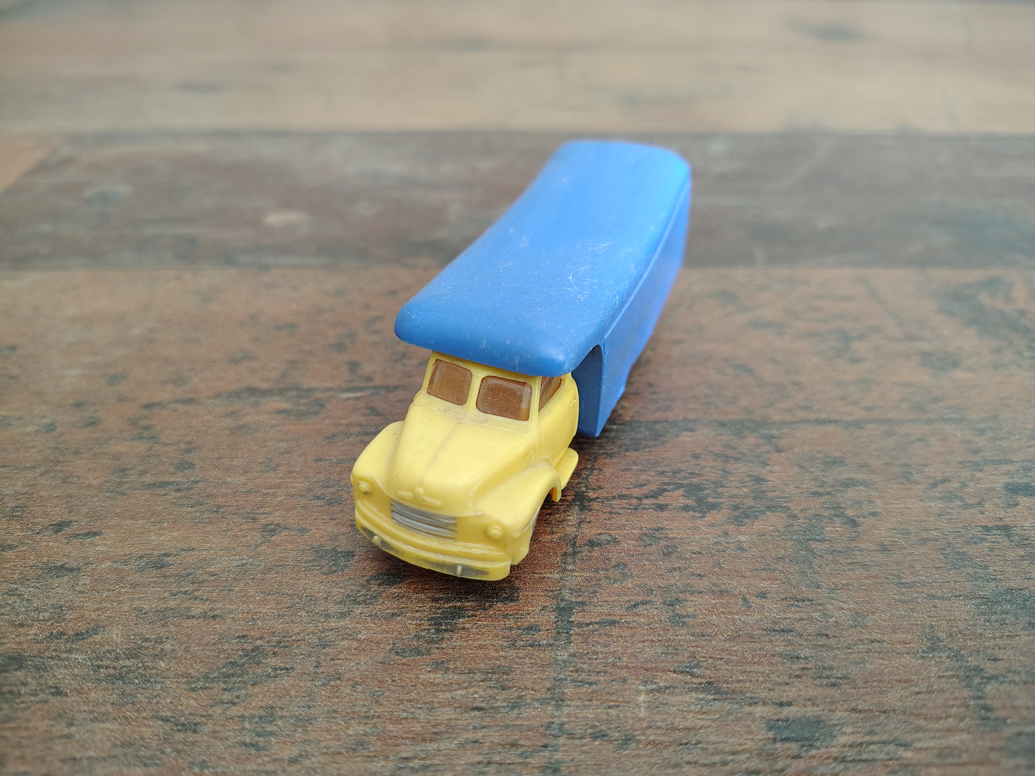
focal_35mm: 24
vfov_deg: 56.8
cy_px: 388
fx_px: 718
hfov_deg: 71.6
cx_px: 518
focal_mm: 5.56
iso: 944
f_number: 1.8
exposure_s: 1/100
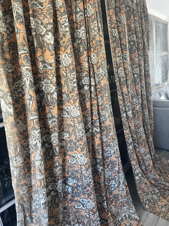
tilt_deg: -15.1
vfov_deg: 69.4
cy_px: 113
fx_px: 163
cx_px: 84
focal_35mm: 25
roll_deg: +6.8
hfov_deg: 54.9
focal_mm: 5.1
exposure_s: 1/60
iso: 160
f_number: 1.6
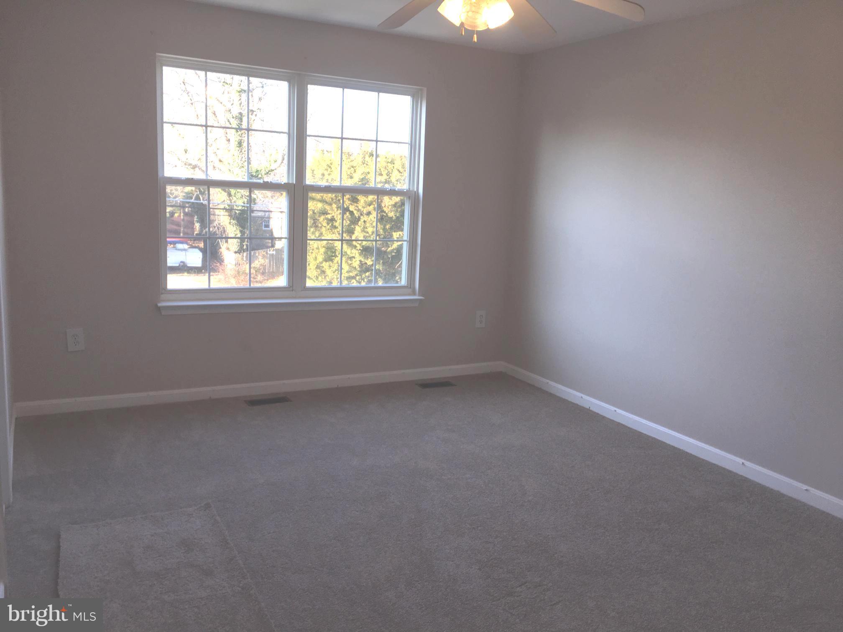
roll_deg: -4.0
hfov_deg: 61.7
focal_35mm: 29
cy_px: 316
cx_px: 422
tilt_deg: -10.5
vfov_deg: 48.2
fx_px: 706
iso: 25
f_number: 2.2
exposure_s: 1/97
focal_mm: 4.15
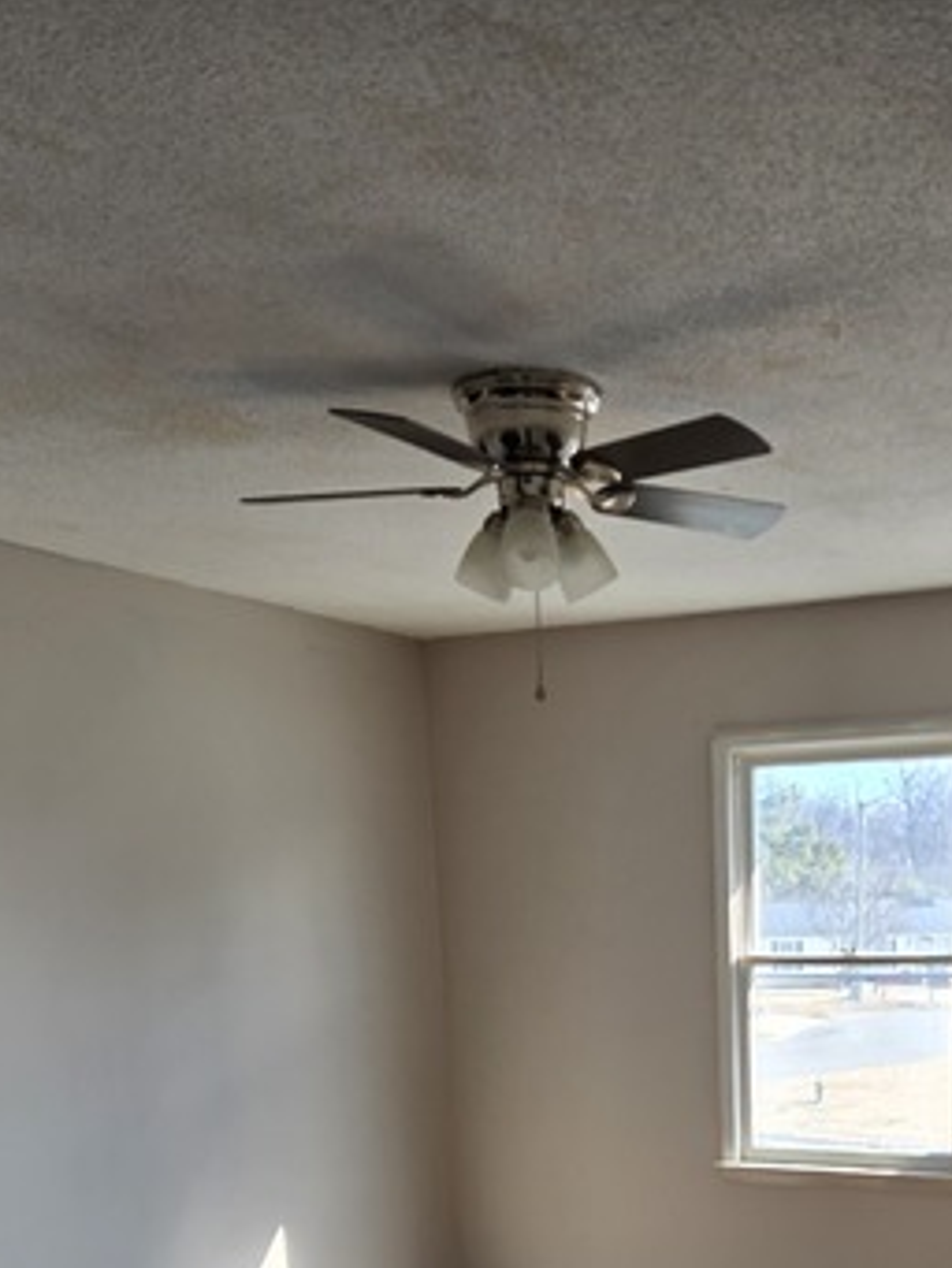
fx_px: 1649
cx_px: 718
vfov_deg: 38.0
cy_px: 1236
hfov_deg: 31.6
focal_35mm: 45
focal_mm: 5.4
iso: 25
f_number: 1.8
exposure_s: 1/120
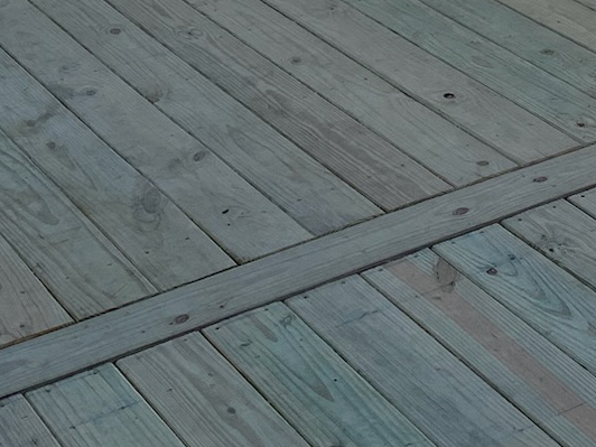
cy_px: -57
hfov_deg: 19.2
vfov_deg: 14.4
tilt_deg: -21.2
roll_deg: +1.6
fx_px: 1722
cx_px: 577
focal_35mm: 100
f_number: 1.8
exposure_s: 1/1332
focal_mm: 4.25
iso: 25
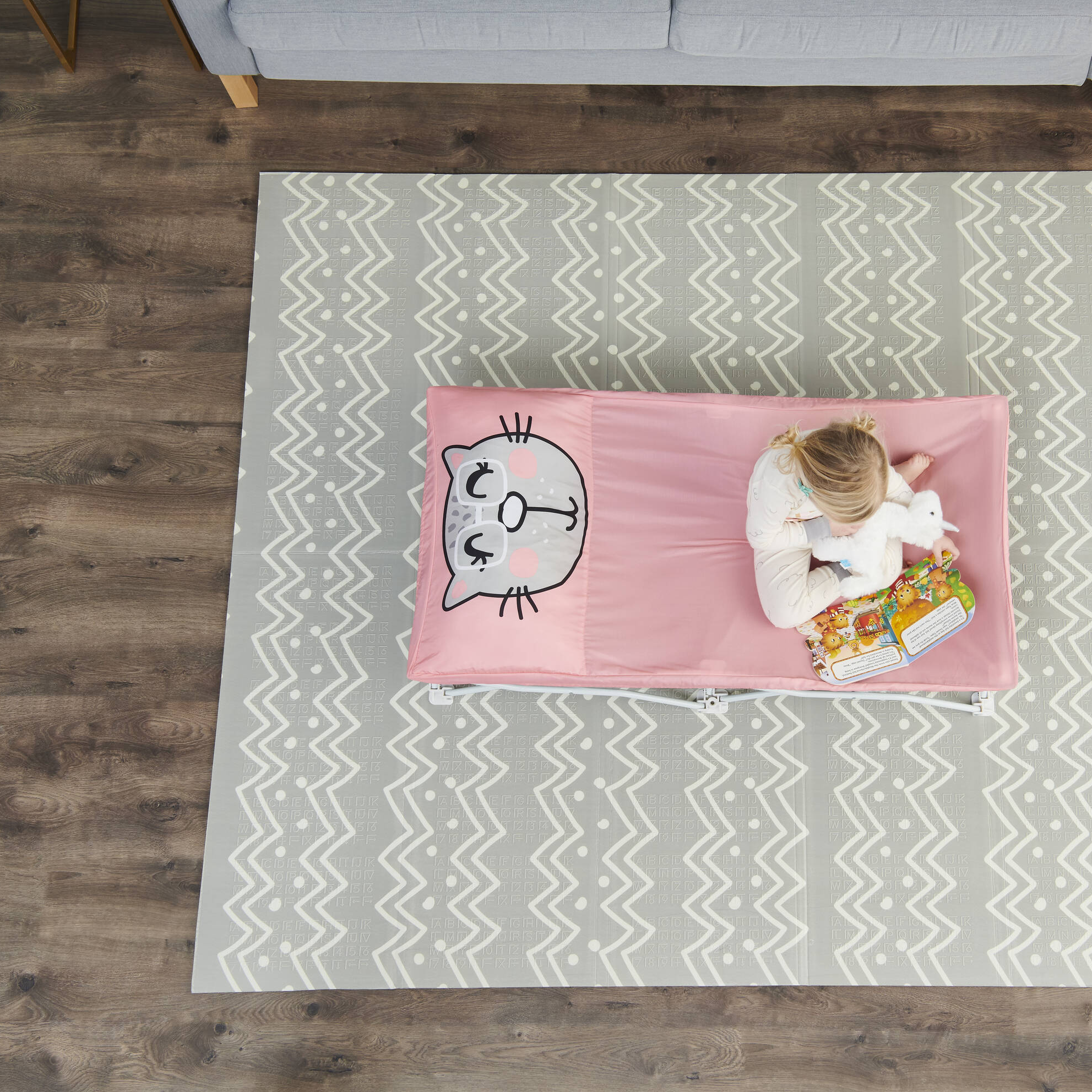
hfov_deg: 31.4
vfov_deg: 31.6
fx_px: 1927
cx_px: 734
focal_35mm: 54
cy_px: 542
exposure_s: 1/80
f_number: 11
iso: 400
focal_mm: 42
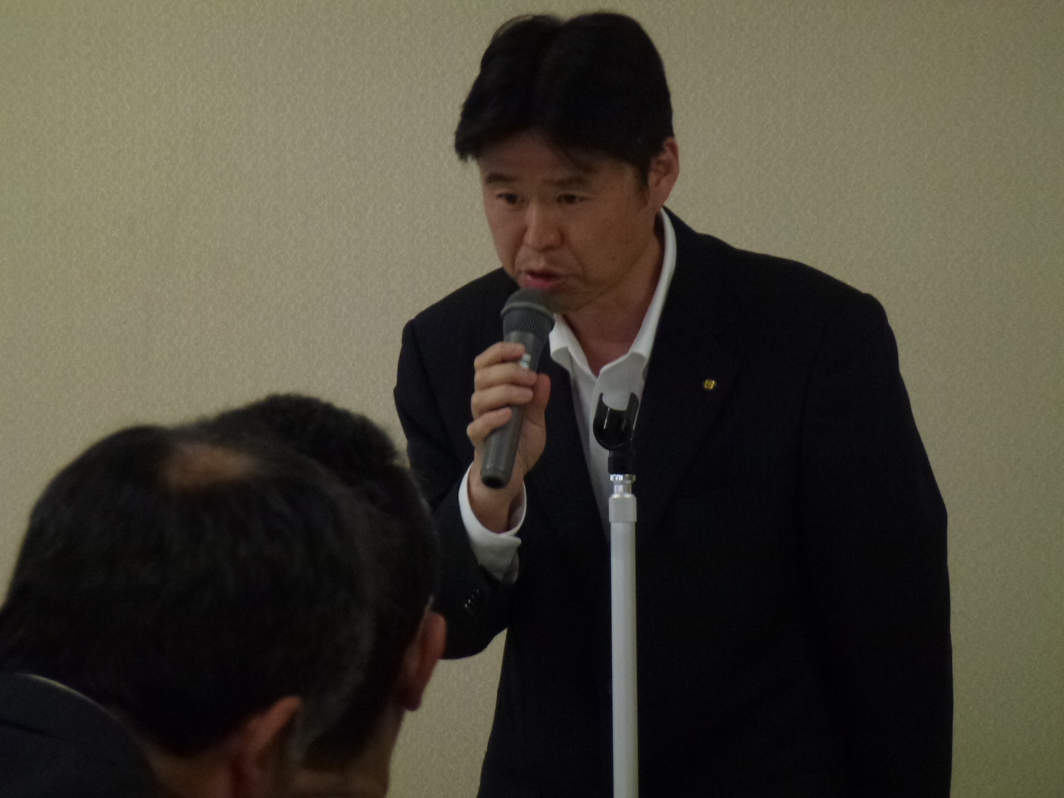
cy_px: 399
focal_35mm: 355
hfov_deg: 5.6
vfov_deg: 4.2
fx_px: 10912
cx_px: 532
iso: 400
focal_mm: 63.6
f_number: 5.9
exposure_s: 1/60
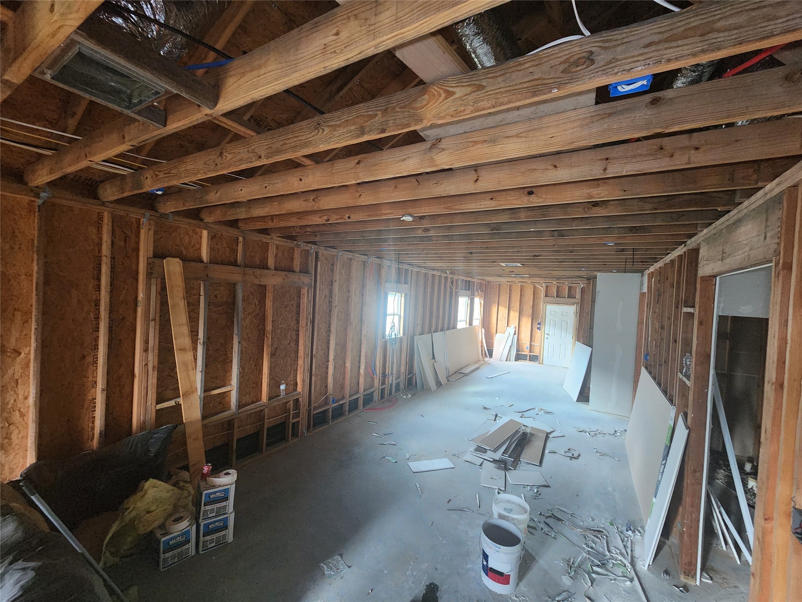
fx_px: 301
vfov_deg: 89.9
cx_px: 401
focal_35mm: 13
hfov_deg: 106.2
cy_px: 301
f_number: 2.2
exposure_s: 1/30
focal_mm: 2.2
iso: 640
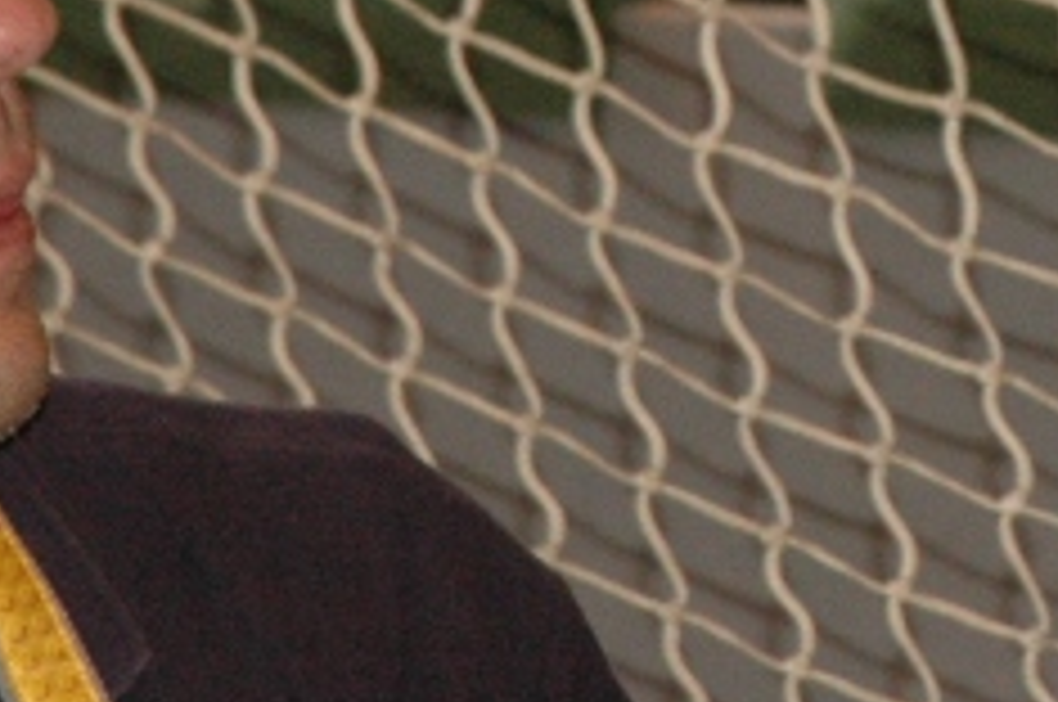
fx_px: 13412
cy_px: -306
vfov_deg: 3.0
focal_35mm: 457
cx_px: 1504
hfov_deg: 4.5
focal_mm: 70
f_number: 7.1
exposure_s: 1/50
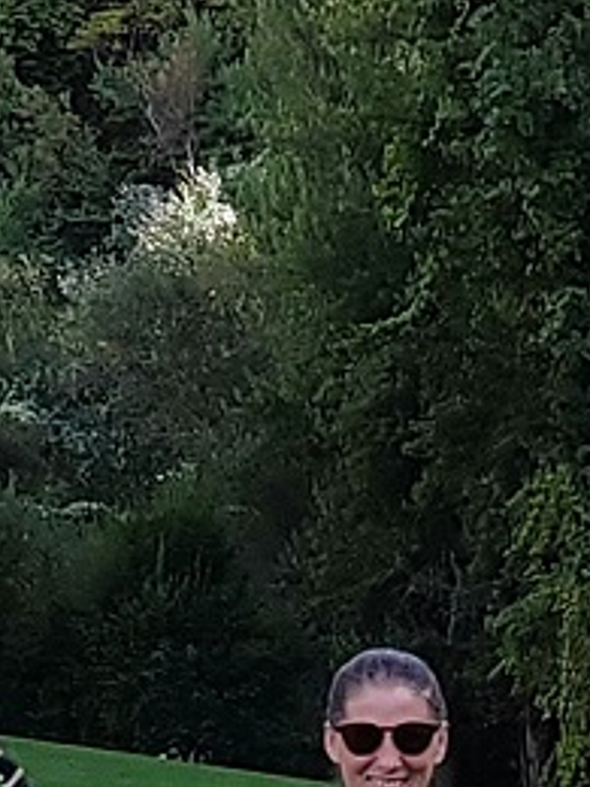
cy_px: 64
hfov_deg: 7.2
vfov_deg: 9.5
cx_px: 315
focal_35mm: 207
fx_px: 4704
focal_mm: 5.52
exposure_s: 1/1100
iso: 100
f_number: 1.9
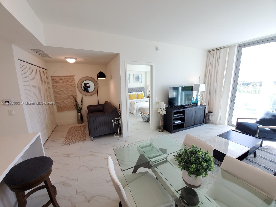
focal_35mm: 13
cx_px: 138
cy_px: 104
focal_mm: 1.8
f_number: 2.2
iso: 80
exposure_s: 1/60
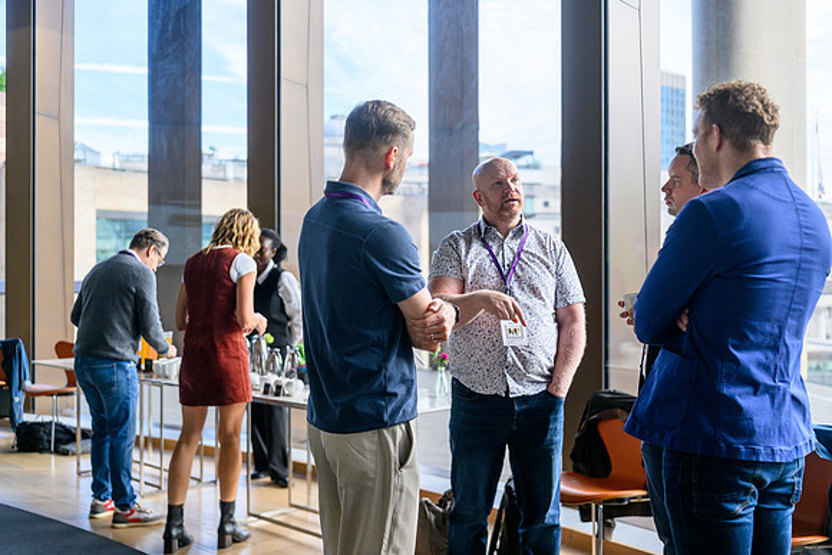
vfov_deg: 35.0
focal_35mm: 38
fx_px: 880
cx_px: 416
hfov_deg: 50.6
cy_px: 278
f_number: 2
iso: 200
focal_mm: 38
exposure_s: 1/640
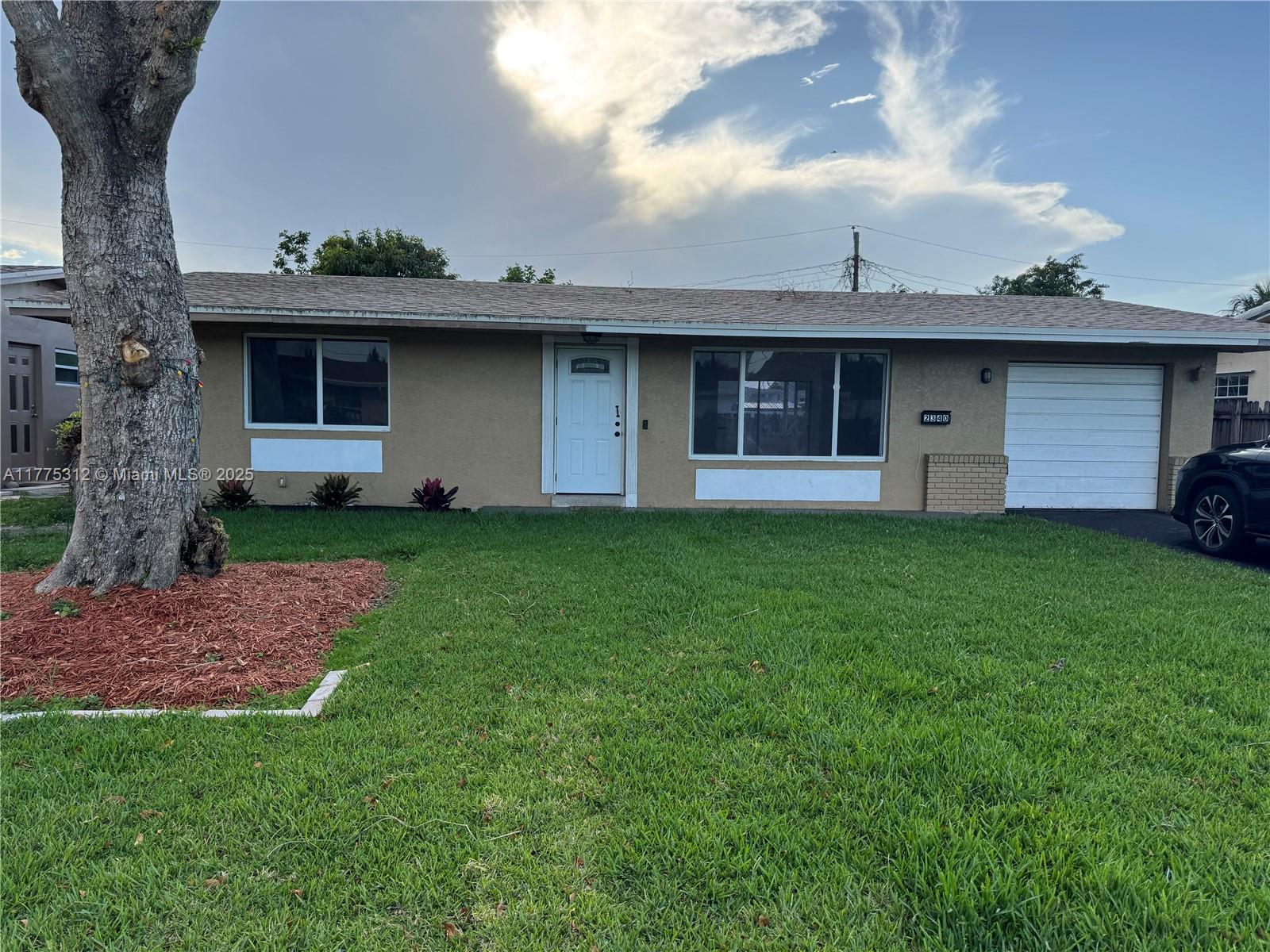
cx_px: 635
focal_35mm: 24
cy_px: 476
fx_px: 881
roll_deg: -0.3
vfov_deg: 56.8
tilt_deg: -4.8
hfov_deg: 71.6
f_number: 1.78
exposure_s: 1/1721
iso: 80
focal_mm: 6.76
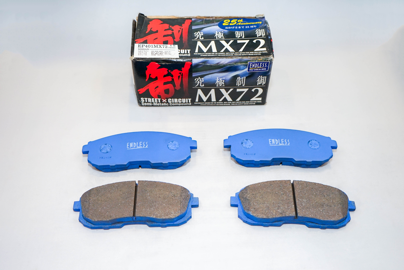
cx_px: 202
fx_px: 404
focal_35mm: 36
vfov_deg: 36.9
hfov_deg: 53.1
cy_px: 135
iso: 640
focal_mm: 36
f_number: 5.6
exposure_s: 1/50
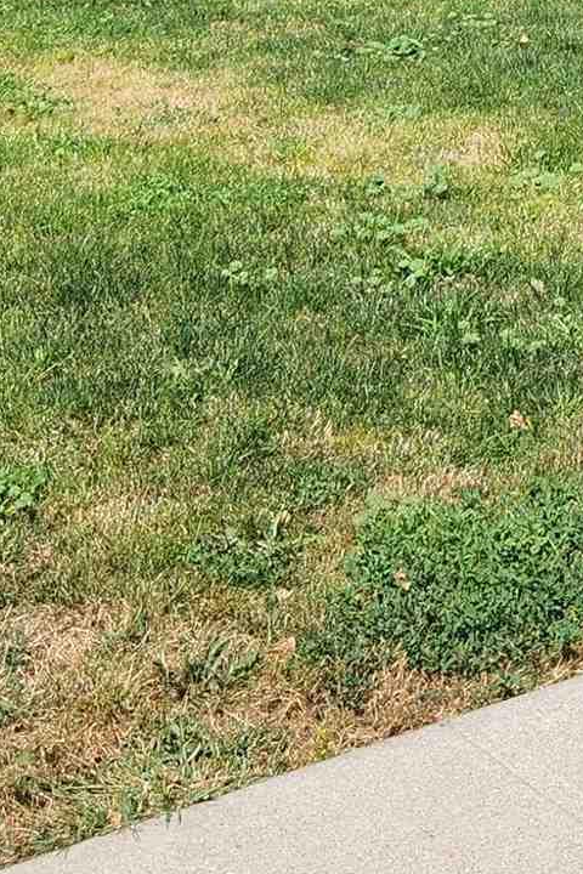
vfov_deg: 18.7
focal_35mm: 102
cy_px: -243
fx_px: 2478
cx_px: 792
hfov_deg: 12.9
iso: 20
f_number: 1.8
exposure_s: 1/1546
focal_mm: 5.4
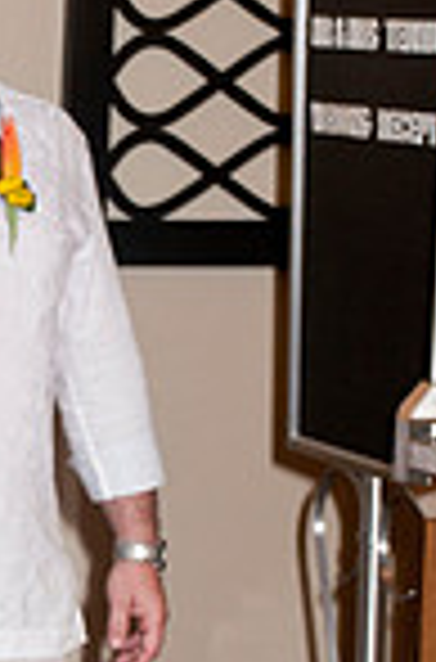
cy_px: 527
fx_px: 4043
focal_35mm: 221
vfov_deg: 9.3
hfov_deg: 6.1
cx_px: -164
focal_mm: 48
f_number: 5.6
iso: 400
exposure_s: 1/160
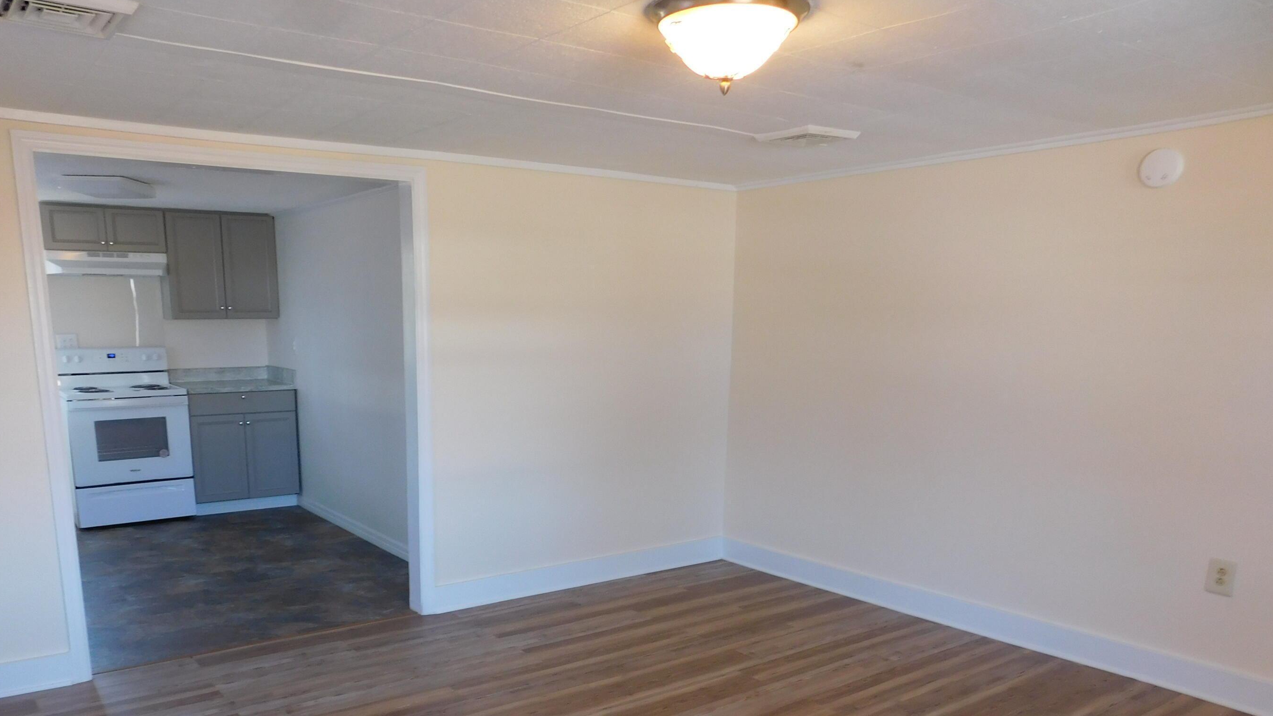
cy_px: 522
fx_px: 945
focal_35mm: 28
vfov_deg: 40.5
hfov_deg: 67.8
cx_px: 577
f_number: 3
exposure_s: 1/30
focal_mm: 4
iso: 125
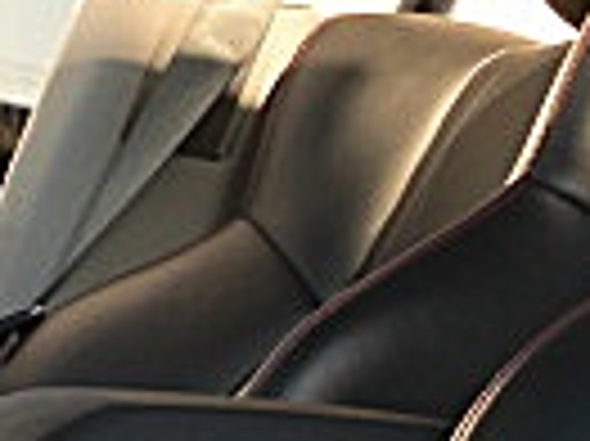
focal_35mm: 176
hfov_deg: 11.2
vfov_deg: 8.4
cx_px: 216
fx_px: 2997
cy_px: 40
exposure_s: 1/100
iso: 50
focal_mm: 6.3
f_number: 2.8
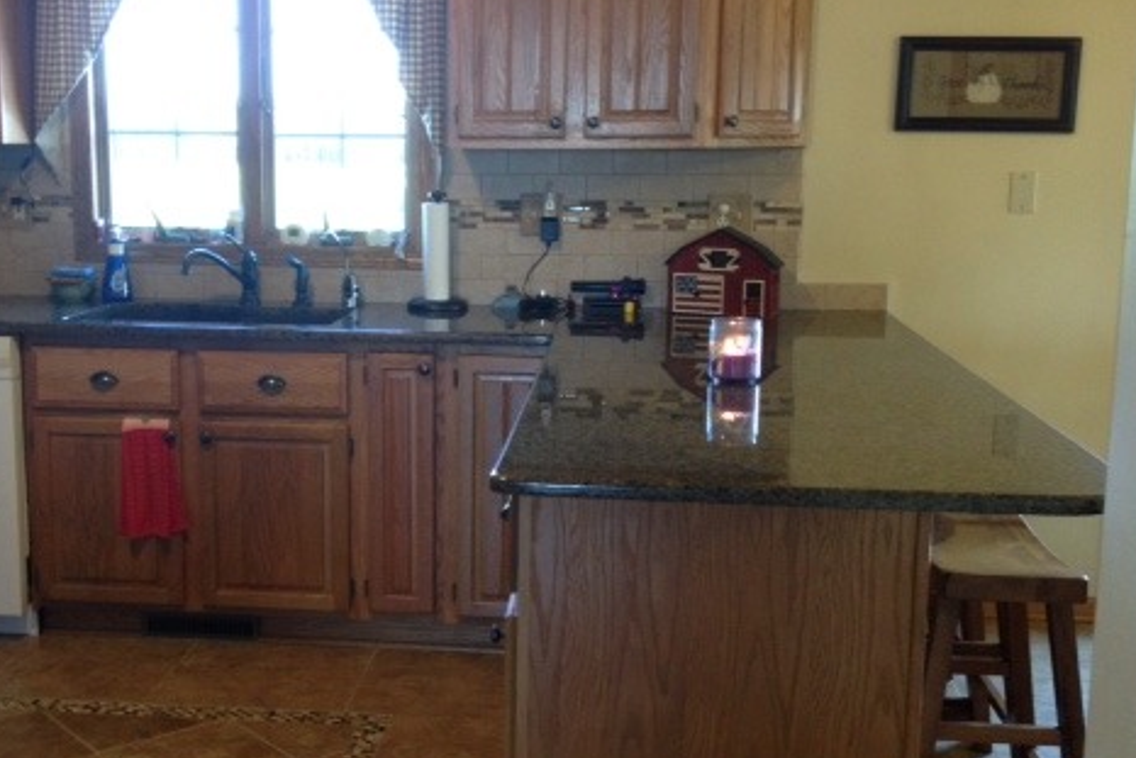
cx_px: 434
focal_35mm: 50
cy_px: 402
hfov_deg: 39.4
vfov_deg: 27.0
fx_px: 1578
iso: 125
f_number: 2.4
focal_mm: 4.28
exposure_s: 1/20
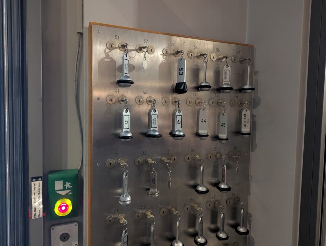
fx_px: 226
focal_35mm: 24
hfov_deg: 71.5
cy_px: 123
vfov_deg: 56.9
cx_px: 163
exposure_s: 1/100
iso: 2477
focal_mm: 6.81
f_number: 1.85
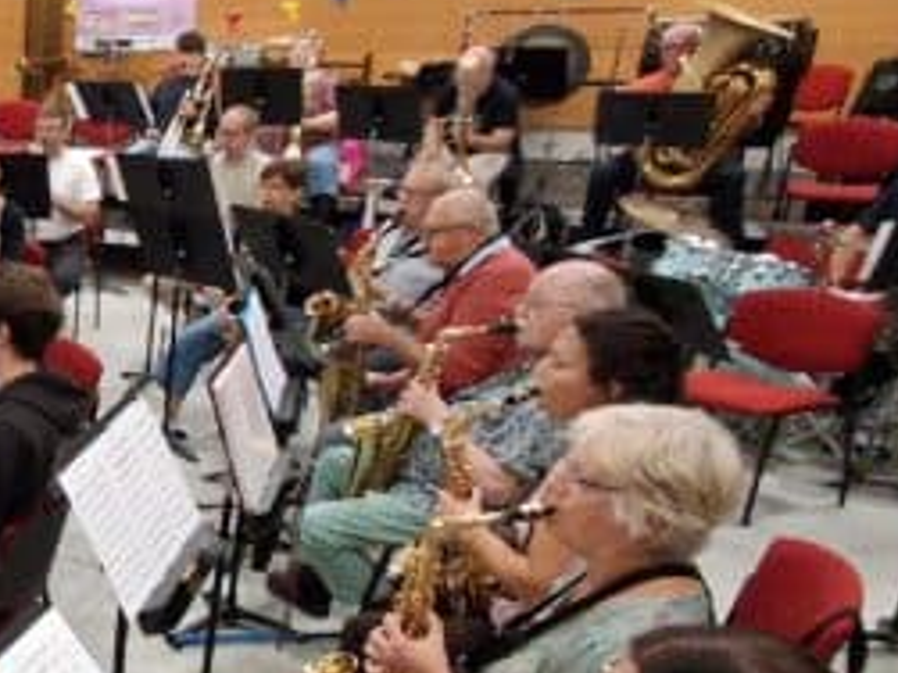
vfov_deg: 29.4
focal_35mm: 49
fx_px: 1271
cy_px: 458
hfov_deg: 30.6
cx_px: -272
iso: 500
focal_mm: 1.64
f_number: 2.2
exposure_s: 1/33
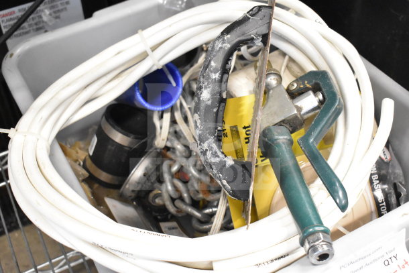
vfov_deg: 26.5
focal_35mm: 51
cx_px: 204
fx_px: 580
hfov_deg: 38.9
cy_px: 136
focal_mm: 34
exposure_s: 1/50
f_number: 4.5
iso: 7200
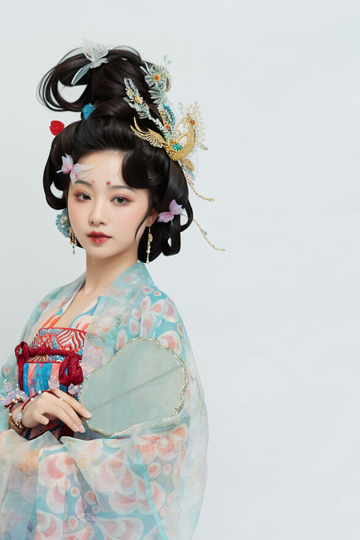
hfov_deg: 13.5
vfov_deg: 20.1
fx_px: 1515
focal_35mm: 101
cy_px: 388
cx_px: 113
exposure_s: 1/125
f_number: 2.8
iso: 100
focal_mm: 50
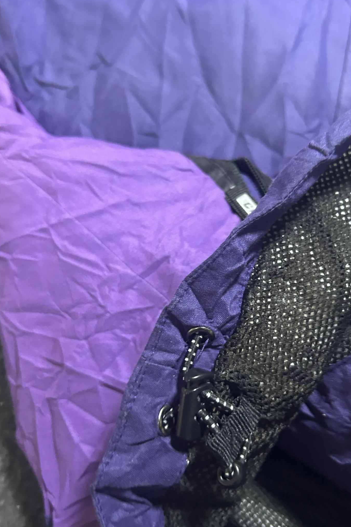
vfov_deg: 55.7
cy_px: 291
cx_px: 233
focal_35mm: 34
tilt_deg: -60.2
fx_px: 497
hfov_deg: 38.5
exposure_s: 1/33
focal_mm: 5.7
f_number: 1.5
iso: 640
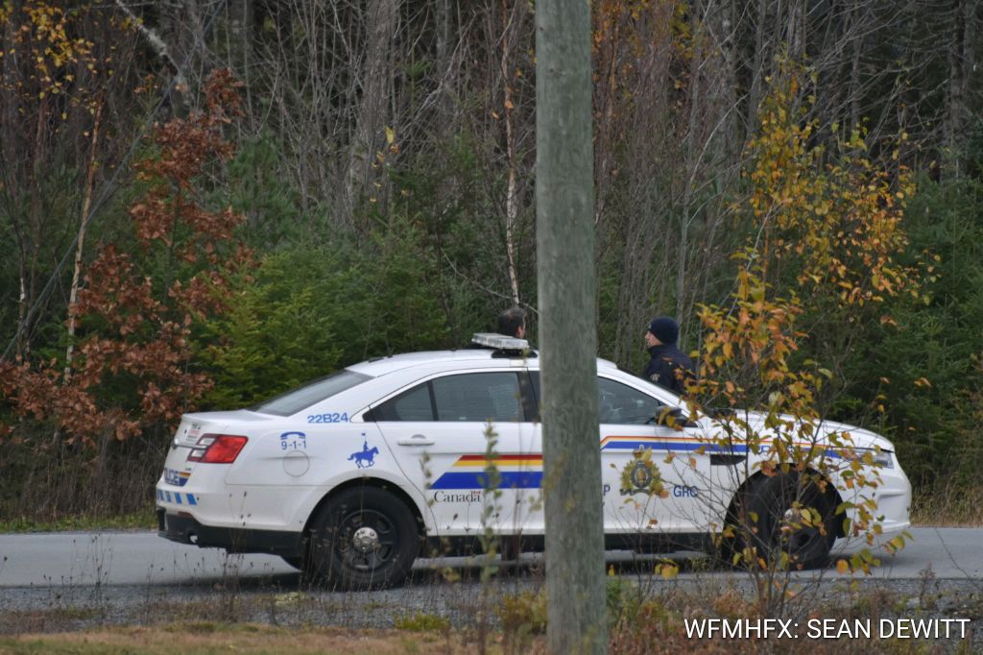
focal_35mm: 450
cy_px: 328
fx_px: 12283
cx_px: 492
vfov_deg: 3.1
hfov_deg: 4.6
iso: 500
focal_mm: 300
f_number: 5.6
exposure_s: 1/500
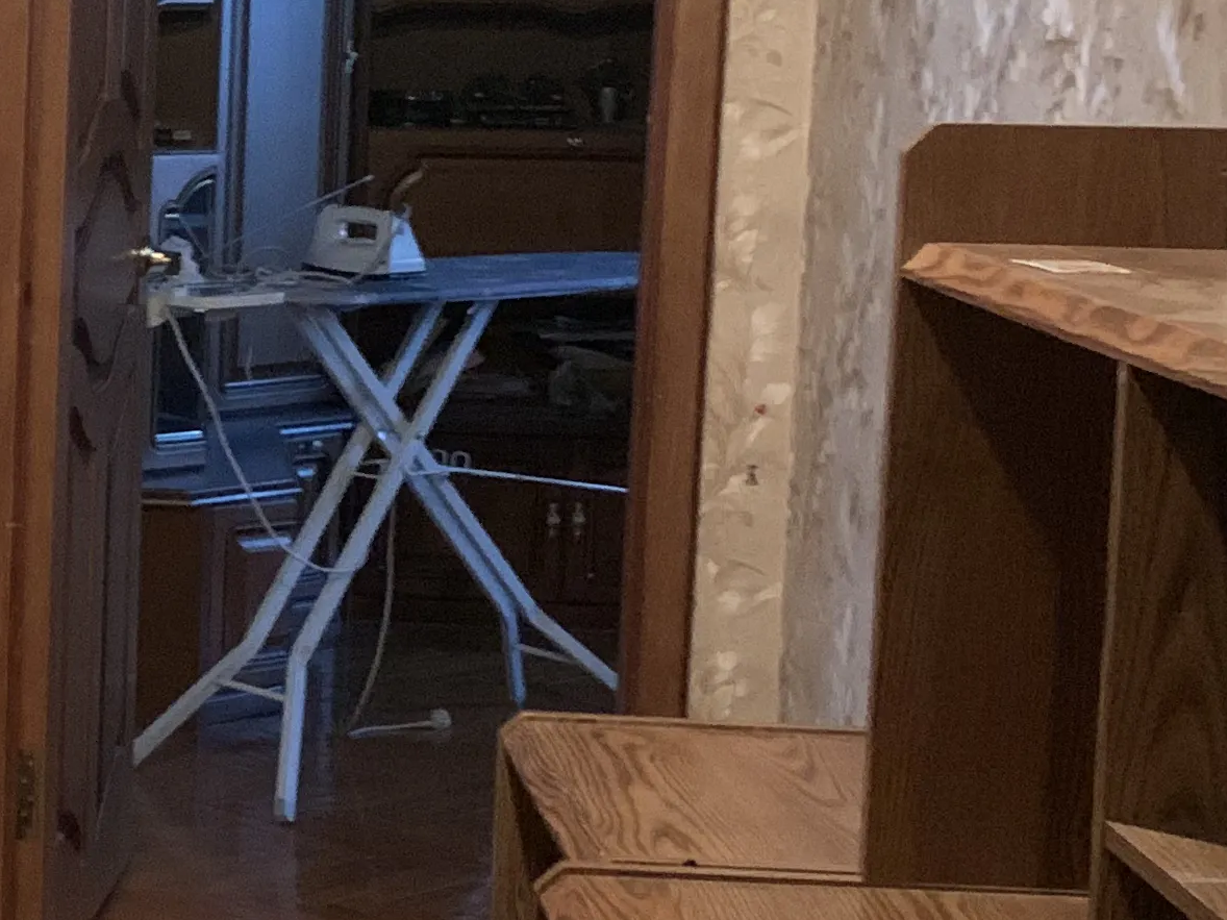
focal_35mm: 89
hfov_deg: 20.4
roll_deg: -0.1
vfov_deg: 16.6
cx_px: -304
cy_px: 350
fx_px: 3154
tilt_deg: -7.0
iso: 640
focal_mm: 4.25
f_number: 1.8
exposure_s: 1/20
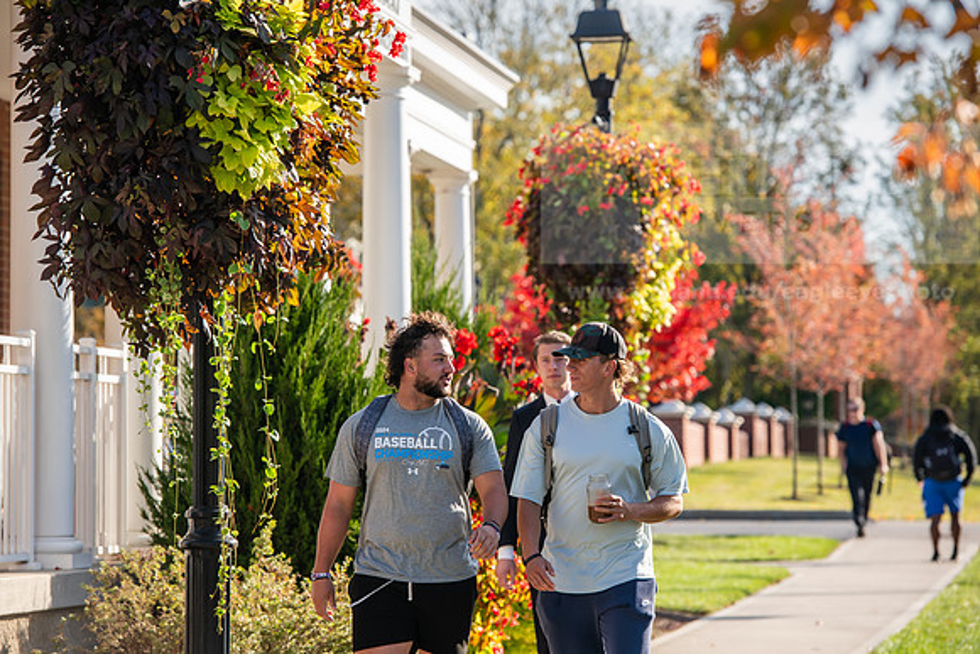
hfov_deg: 12.4
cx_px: 490
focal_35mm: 165
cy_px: 327
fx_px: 4493
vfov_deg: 8.3
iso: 160
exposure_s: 1/320
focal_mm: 165
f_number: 5.6
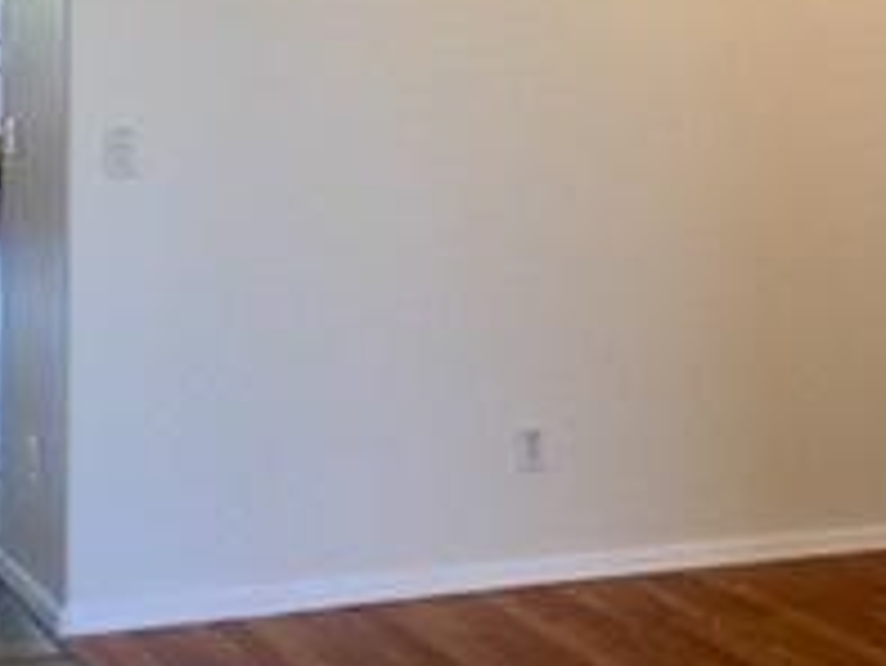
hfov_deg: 20.3
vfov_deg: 15.7
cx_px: 864
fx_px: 2407
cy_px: 184
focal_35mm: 94
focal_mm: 4.15
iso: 50
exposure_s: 1/30
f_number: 2.2
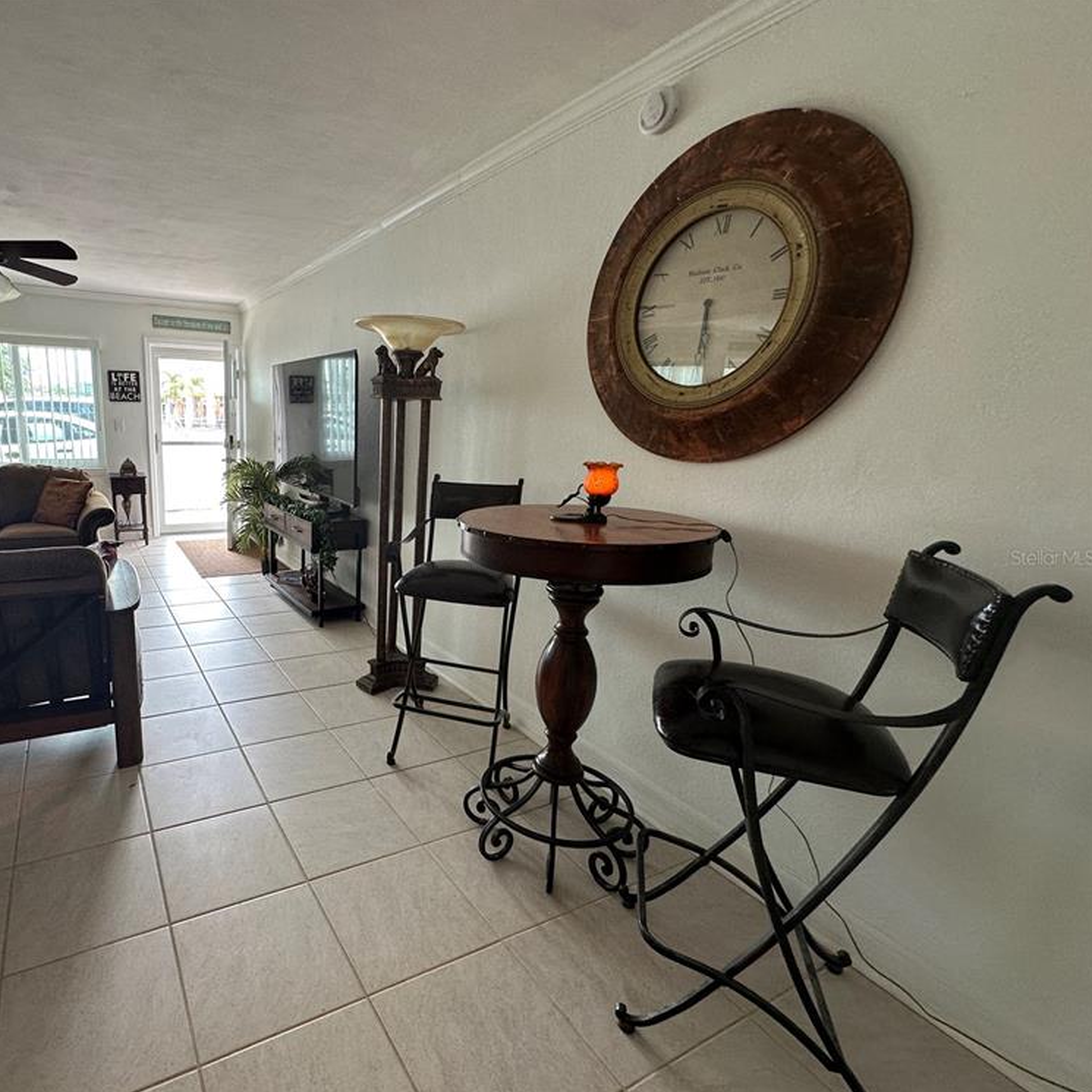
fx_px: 607
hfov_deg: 80.7
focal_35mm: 17
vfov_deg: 84.0
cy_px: 557
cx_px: 349
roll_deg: -1.1
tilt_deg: -13.5
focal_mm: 2.22
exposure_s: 1/120
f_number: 2.2
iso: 100
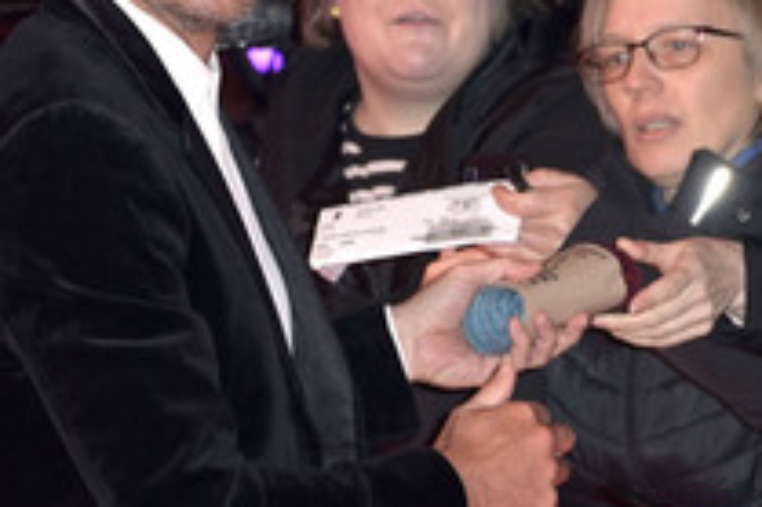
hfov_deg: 4.8
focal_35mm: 431
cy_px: 186
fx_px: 9115
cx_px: 290
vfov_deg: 3.2
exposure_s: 1/250
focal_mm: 200
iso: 1250
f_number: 6.3
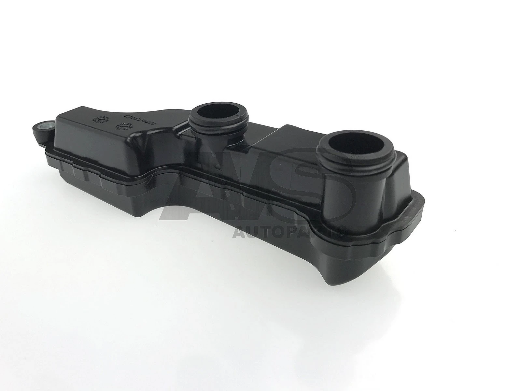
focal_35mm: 28
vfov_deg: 49.7
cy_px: 196
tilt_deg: -32.4
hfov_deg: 63.4
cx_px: 260
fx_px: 421
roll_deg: -0.5
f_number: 1.8
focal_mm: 3.99
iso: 20
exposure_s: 1/208
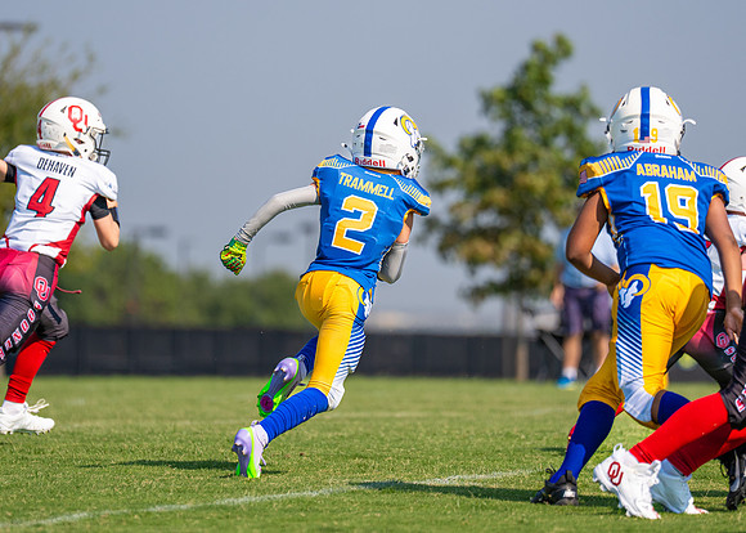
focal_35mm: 293
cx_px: 342
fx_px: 6198
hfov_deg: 6.9
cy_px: 193
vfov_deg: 4.9
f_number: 2.8
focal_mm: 200
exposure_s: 1/4000
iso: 160
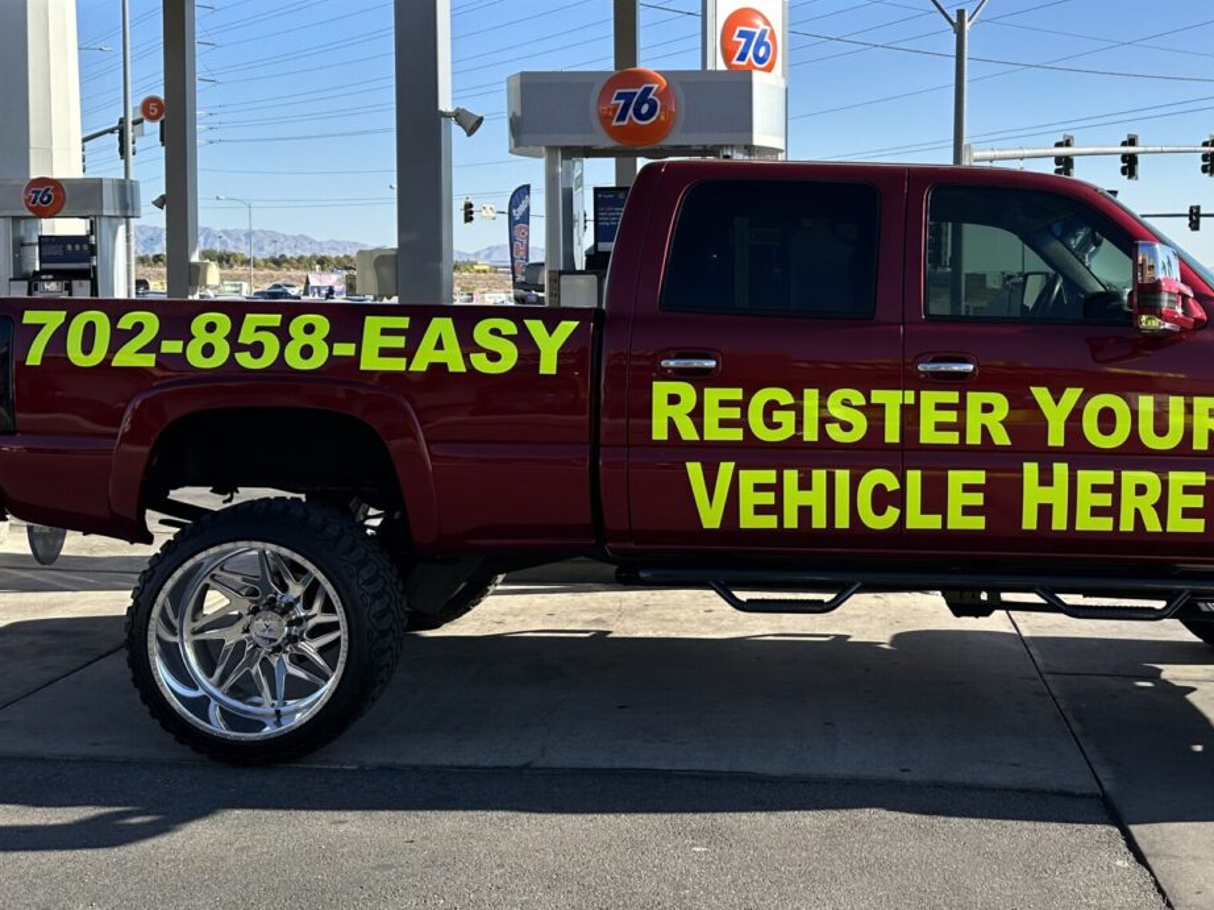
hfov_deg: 46.3
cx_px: 781
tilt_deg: -3.3
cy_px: 304
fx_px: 1402
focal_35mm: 40
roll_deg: +0.8
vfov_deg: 35.6
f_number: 1.78
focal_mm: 6.86
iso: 80
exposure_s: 1/2882
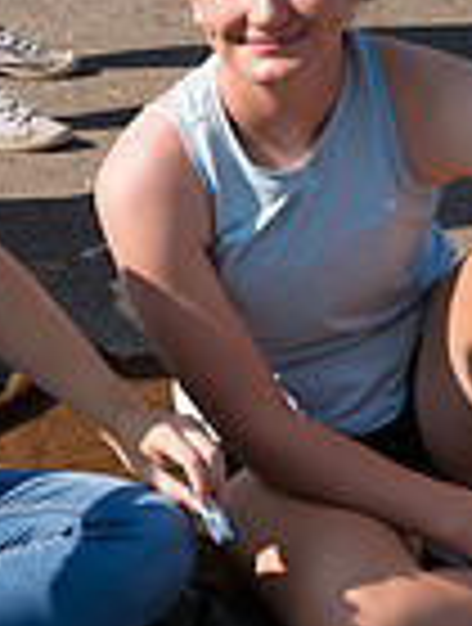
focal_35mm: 176
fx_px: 3185
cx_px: -207
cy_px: 308
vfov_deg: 11.2
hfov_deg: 8.3
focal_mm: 44
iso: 320
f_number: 6.3
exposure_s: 1/800
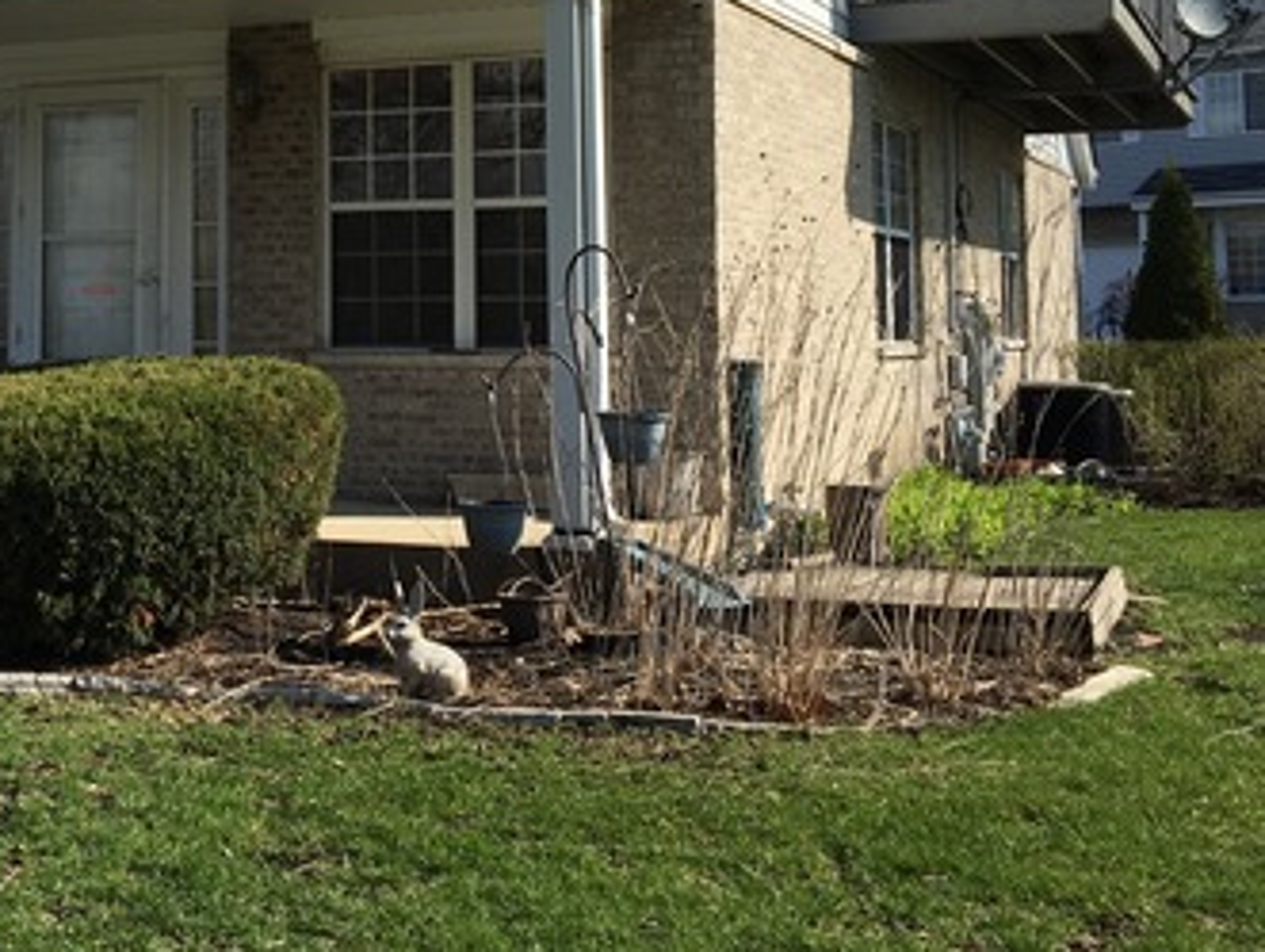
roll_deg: -0.5
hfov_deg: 33.6
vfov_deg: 25.5
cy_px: 134
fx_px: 2049
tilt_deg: +6.9
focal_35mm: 56
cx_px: 310
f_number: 2.2
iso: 25
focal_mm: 4.15
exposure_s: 1/1479
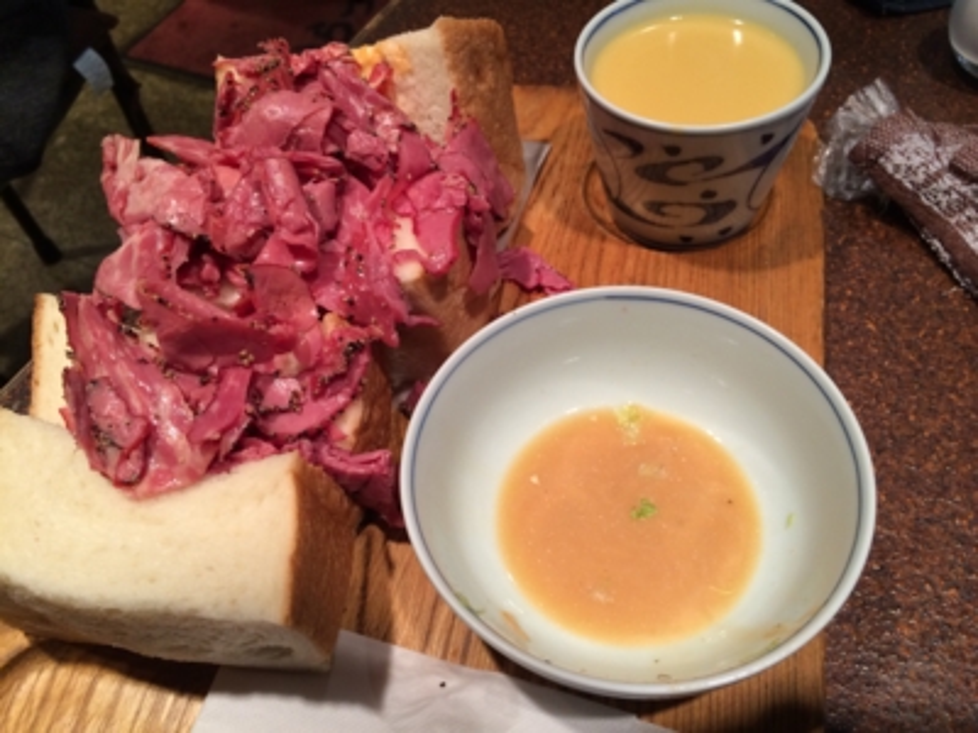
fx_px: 848
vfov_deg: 46.8
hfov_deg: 60.0
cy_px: 366
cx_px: 489
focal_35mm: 30
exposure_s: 1/30
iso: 100
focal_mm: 4.12
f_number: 2.2
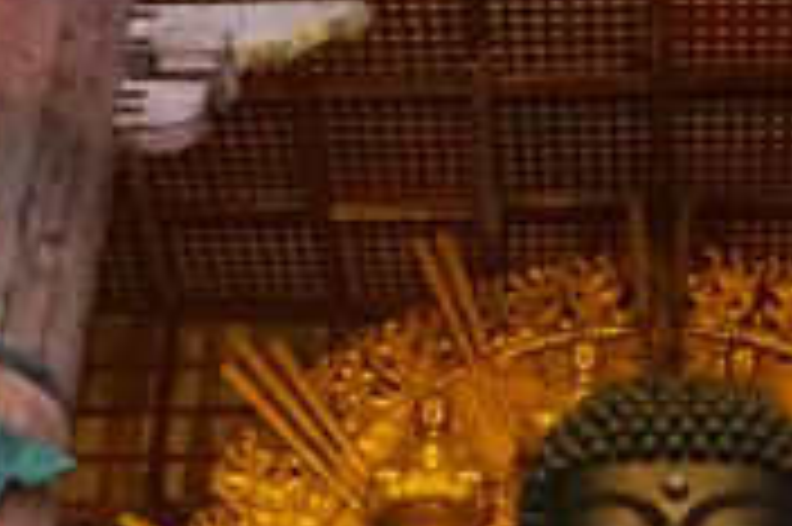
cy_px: 483
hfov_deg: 18.6
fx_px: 2396
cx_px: 652
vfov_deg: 12.4
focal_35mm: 109
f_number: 3.5
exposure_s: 1/30
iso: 3200
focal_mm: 16
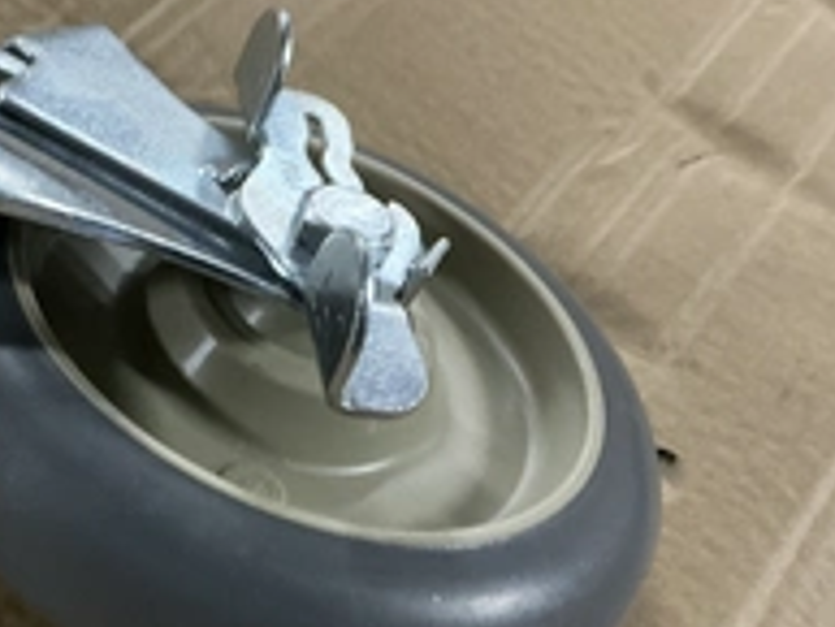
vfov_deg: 25.2
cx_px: 108
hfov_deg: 31.9
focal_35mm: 58
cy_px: 285
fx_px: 1400
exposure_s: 1/60
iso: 250
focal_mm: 3
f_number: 1.8
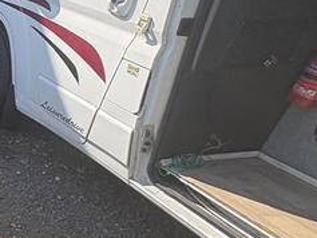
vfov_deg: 26.7
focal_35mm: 53
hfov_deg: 21.4
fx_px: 486
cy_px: 27
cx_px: -268
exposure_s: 1/462
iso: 50
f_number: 2.2
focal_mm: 2.22
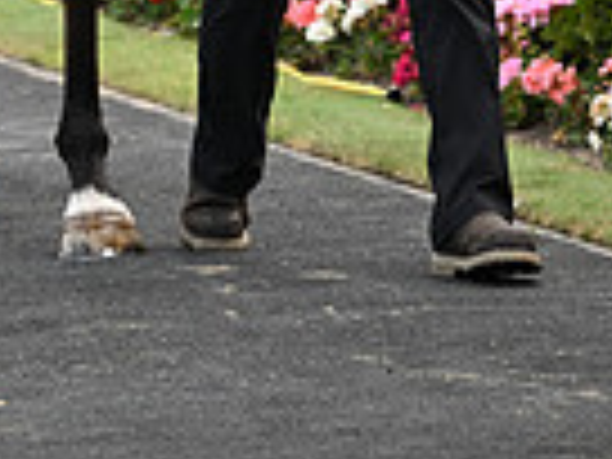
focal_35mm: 636
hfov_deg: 3.1
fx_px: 11244
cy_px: -522
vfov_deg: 2.3
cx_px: 72
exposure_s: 1/400
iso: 640
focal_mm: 200
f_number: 5.6
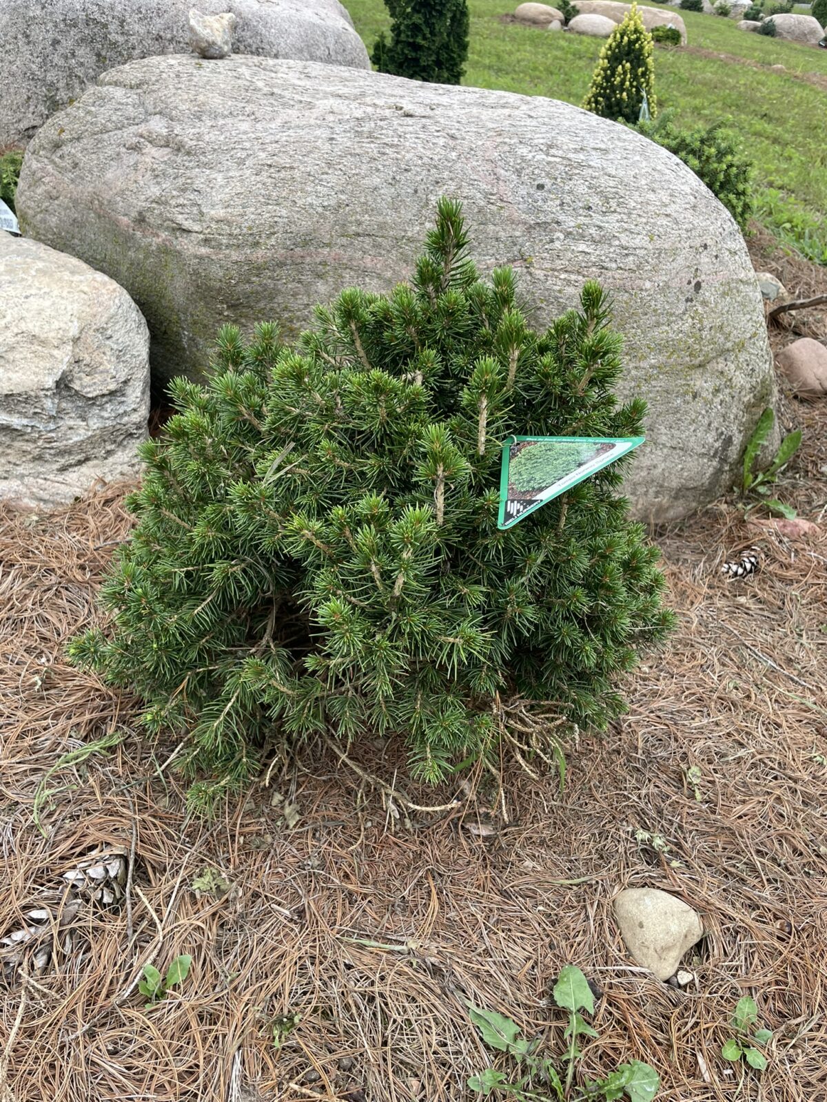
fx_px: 828
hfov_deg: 53.1
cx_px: 414
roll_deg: -5.8
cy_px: 551
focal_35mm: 26
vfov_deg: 67.3
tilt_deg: -33.8
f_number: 1.6
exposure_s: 1/483
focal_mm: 4.2
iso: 32
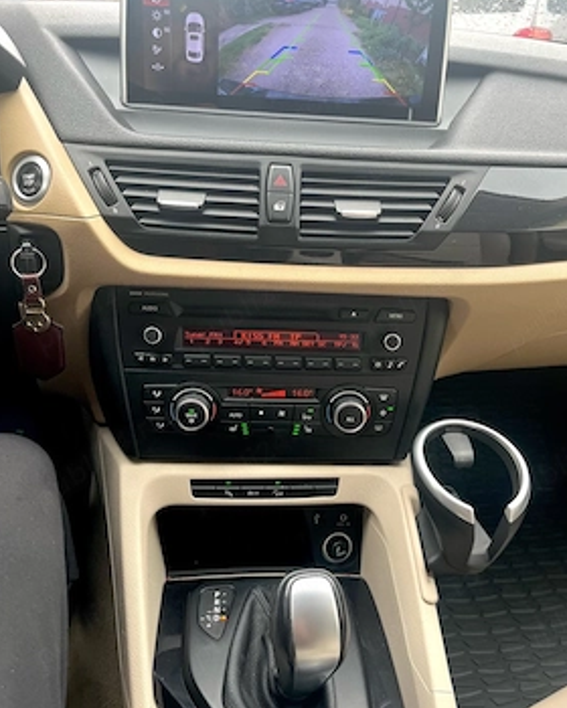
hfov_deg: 50.0
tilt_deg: -26.9
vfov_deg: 60.4
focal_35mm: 29
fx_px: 608
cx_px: 298
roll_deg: -3.5
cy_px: 326
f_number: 1.6
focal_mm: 5.1
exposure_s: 1/121
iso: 100
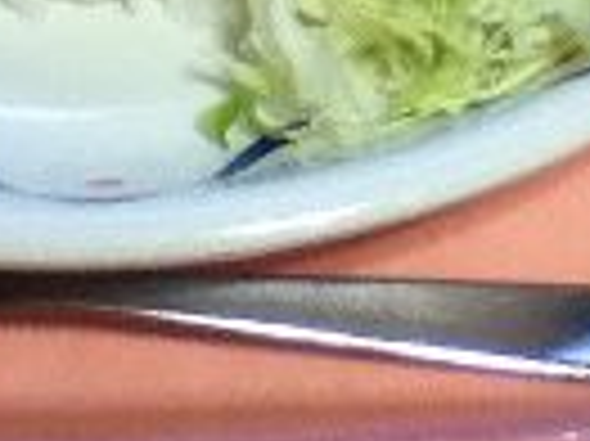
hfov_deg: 16.8
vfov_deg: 11.8
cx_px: 374
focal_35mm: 117
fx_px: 1992
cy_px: -320
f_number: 2.4
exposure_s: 1/30
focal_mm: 3.85
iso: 200
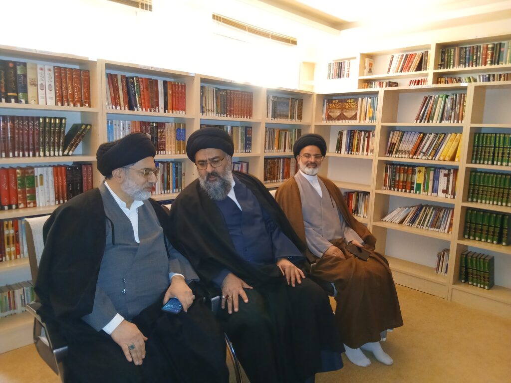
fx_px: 384
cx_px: 256
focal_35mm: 26
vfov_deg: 53.1
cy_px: 192
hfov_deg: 67.3
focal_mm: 3.98
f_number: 1.8
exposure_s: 1/25
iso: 500
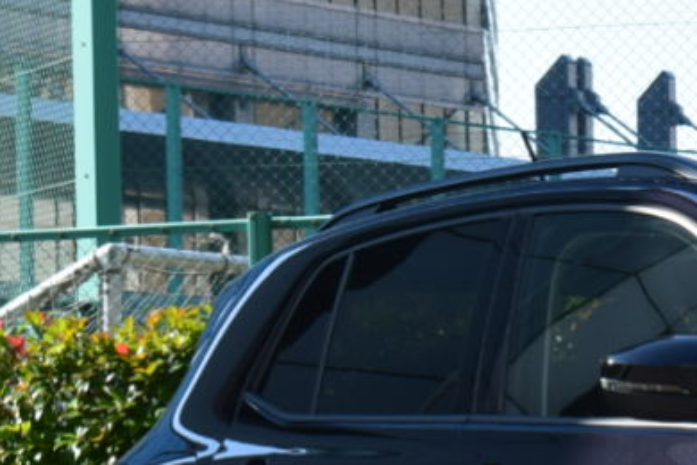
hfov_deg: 6.0
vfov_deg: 4.0
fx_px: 6642
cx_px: 981
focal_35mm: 343
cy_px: 503
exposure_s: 1/250
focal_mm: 55
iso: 400
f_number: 10
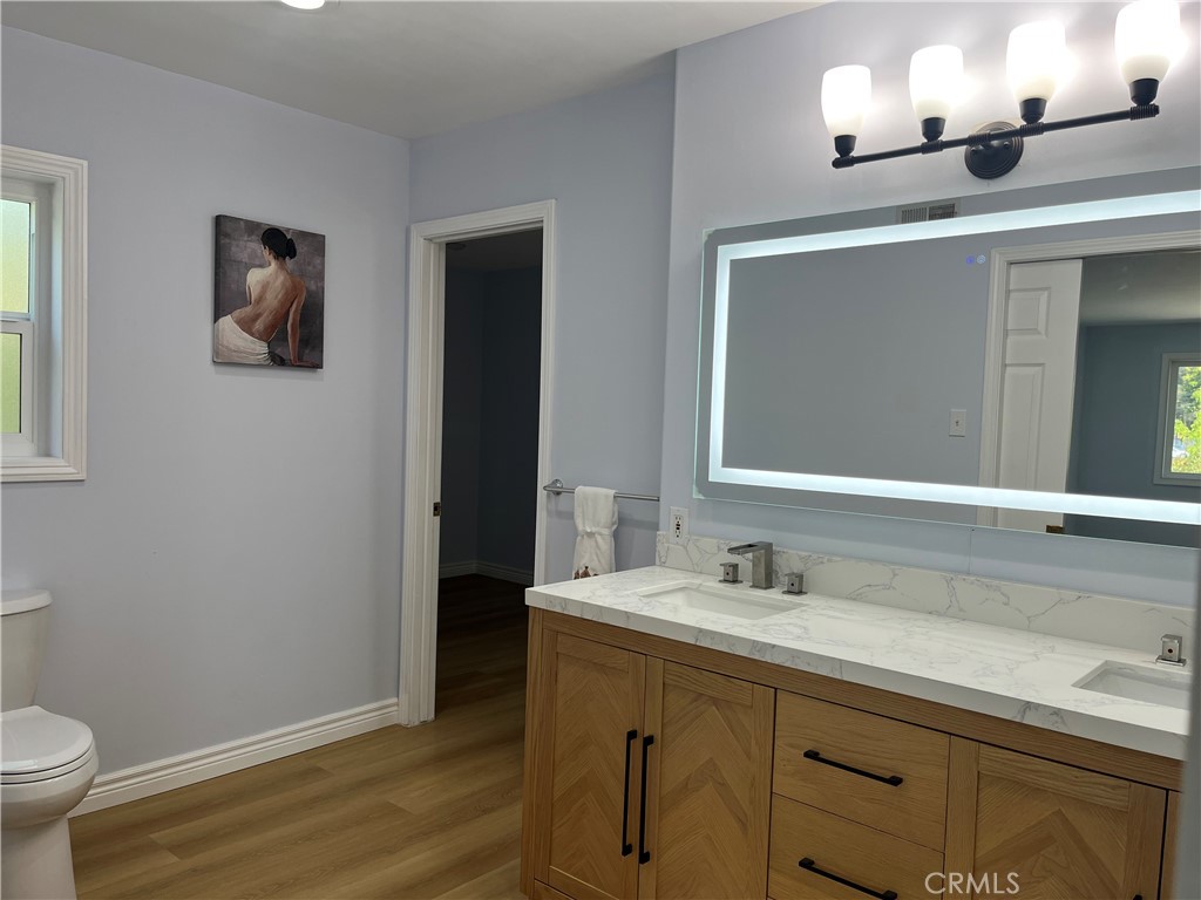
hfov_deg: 67.3
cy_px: 450
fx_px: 902
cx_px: 600
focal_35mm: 26
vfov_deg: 53.1
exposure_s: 1/164
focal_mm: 5.1
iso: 50
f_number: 1.6
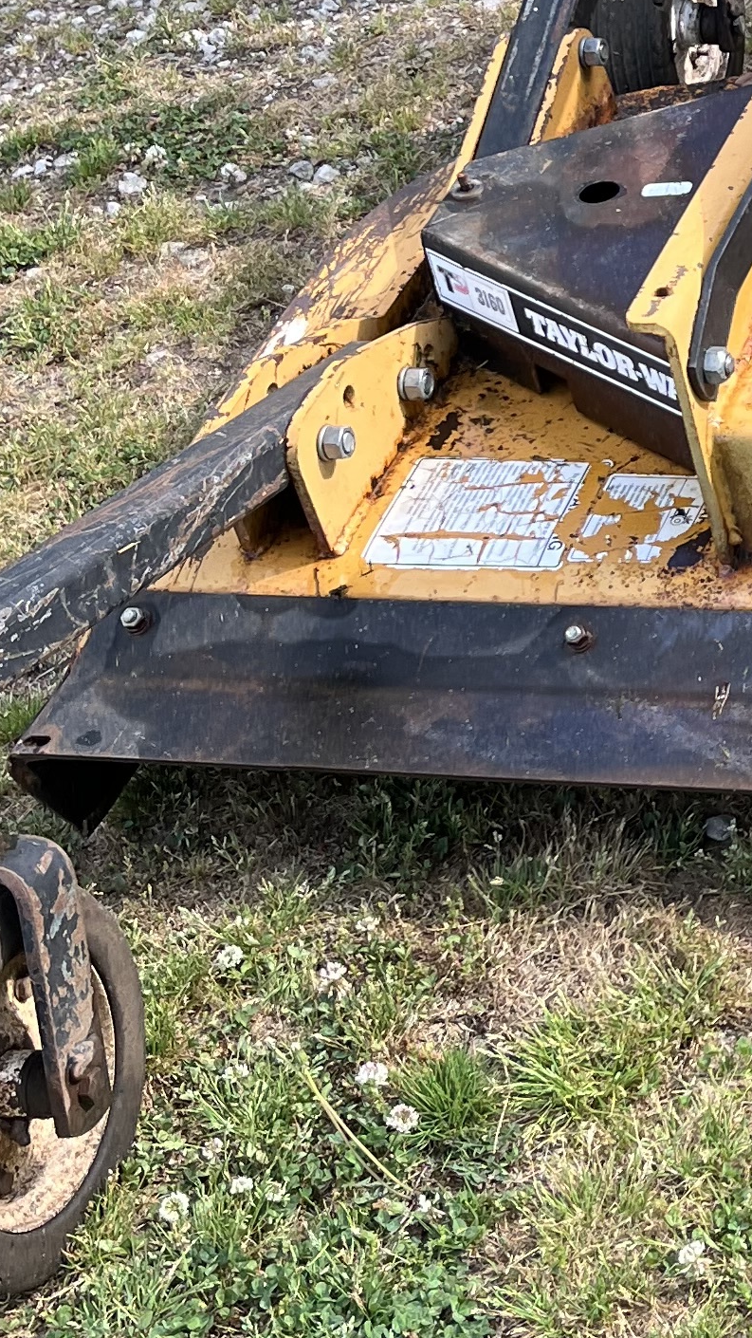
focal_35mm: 81
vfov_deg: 25.8
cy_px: 307
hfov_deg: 13.5
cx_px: 1337
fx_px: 2872
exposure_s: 1/487
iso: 50
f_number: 1.6
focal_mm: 5.1
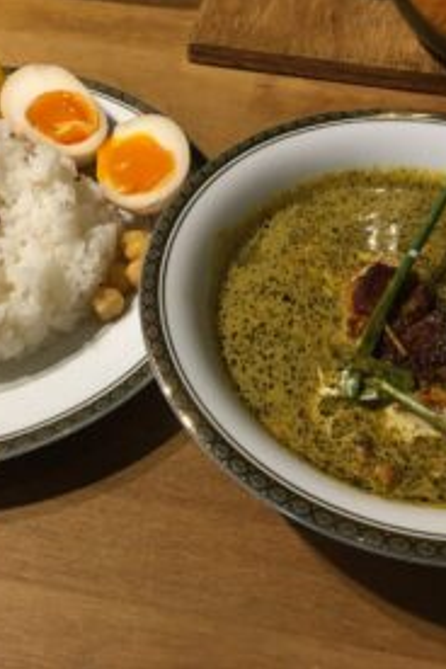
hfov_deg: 32.6
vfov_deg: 47.4
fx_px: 762
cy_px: 336
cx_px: 227
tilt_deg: -53.3
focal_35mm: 41
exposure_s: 1/30
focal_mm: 4.15
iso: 125
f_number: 2.2
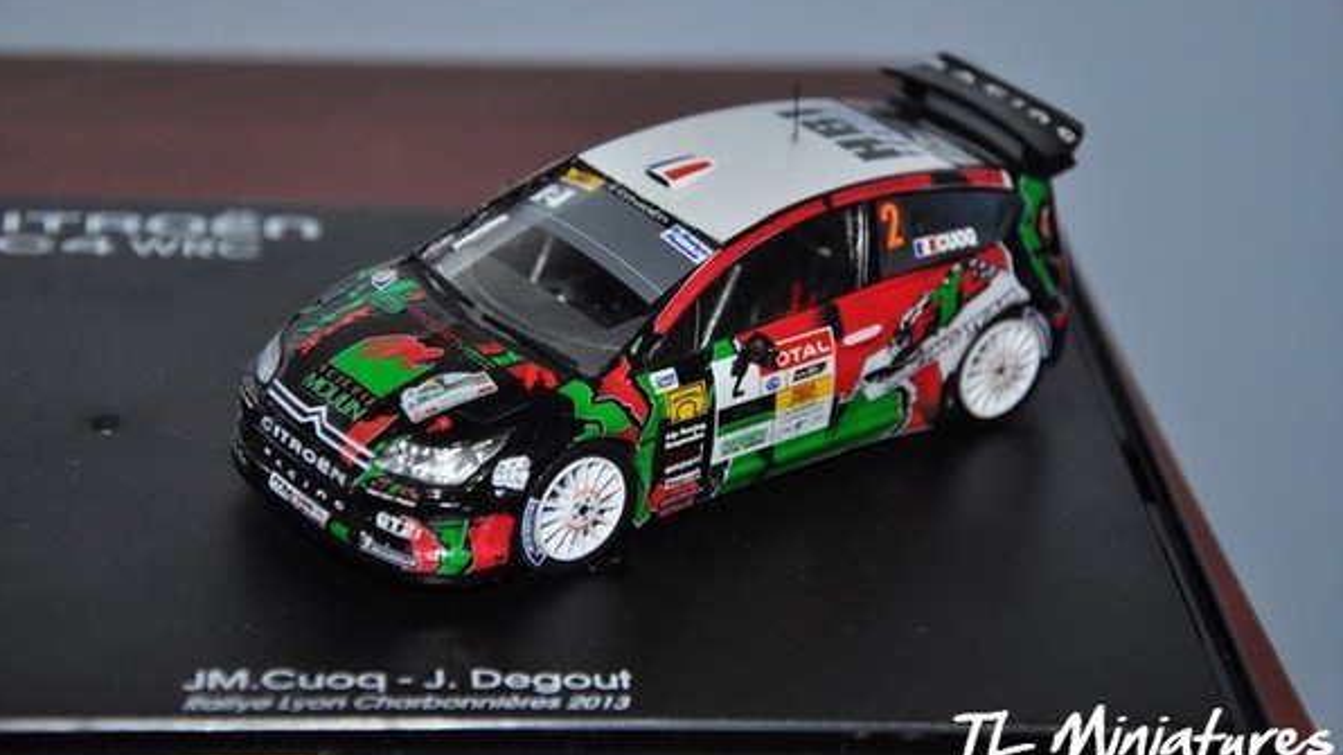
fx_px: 4220
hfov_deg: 18.1
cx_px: 669
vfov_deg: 10.2
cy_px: 329
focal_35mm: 119
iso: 1250
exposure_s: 1/60
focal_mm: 75
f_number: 5.3
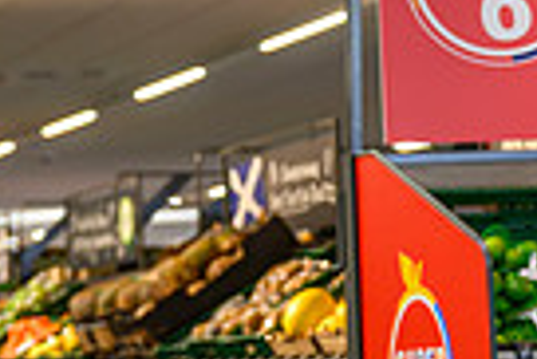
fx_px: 2867
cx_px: -573
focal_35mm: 192
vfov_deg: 7.2
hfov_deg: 9.9
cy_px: 251
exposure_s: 1/125
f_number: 3.2
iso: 640
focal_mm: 45
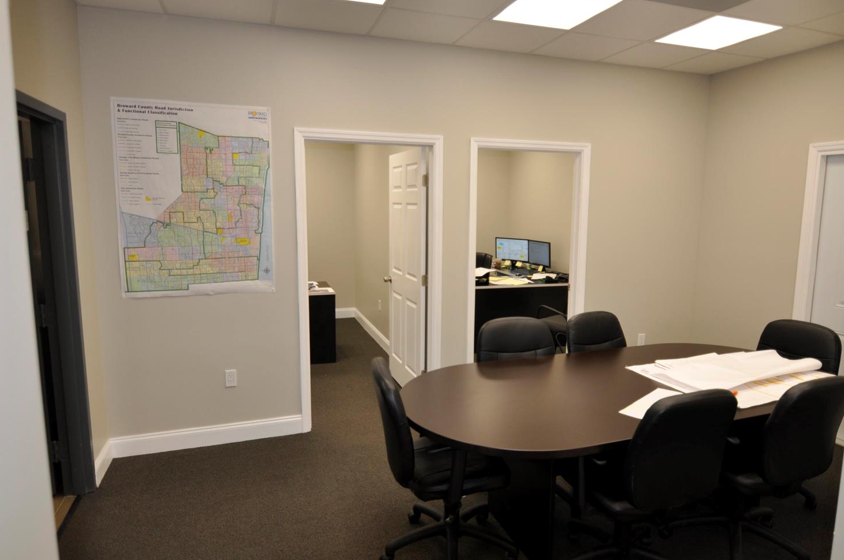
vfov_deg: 55.0
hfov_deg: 76.1
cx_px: 442
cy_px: 271
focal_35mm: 23
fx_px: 538
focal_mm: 14
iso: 200
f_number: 2.8
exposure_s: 1/80
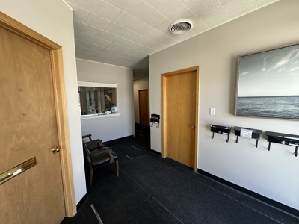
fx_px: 121
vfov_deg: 85.7
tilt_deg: -5.7
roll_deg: +0.4
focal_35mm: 14
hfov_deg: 102.1
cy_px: 112
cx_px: 150
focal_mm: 2.22
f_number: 2.2
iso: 125
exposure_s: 1/99
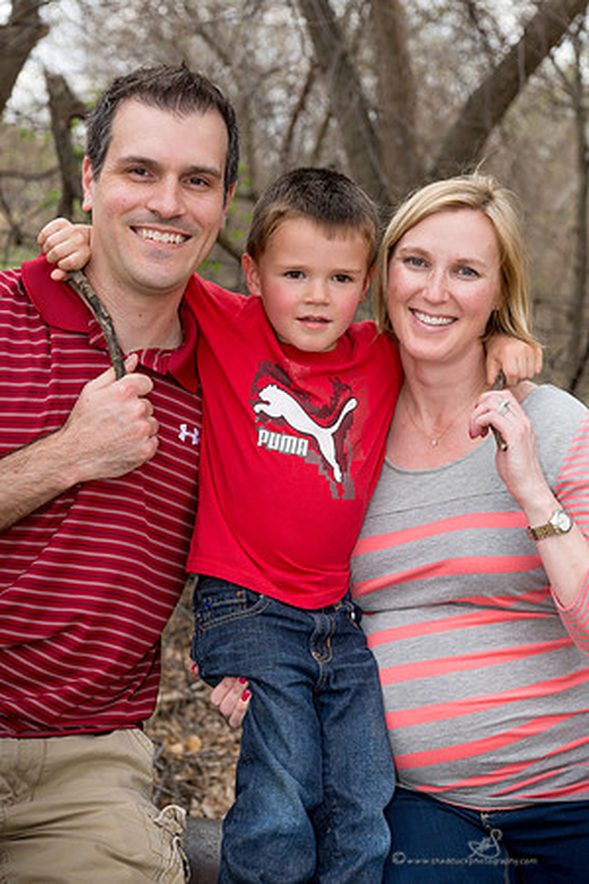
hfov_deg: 22.6
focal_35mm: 60
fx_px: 1472
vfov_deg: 33.4
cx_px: 294
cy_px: 442
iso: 100
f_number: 4.5
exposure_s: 1/250
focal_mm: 60
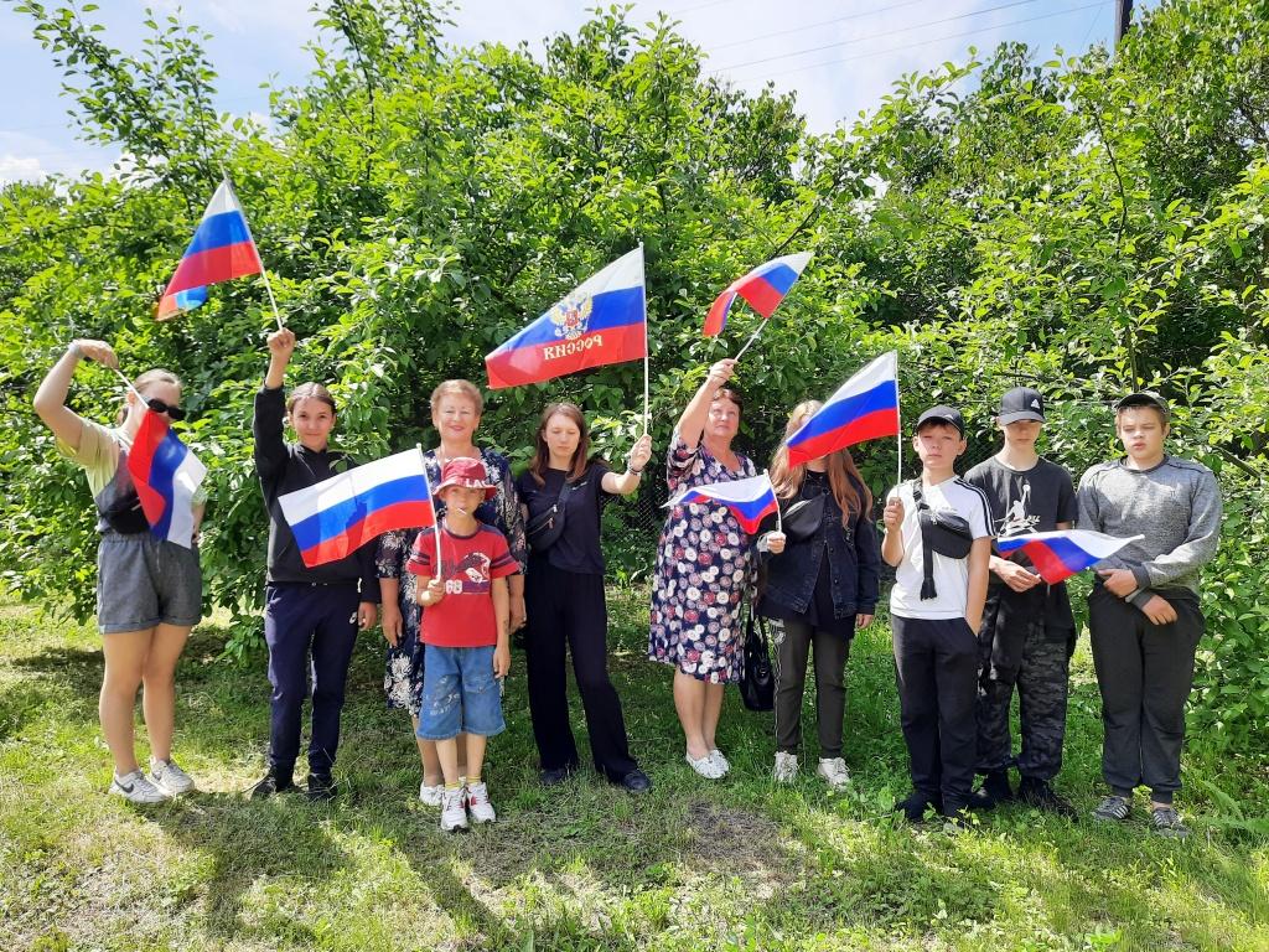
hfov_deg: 69.4
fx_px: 916
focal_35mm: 25
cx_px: 634
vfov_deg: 54.9
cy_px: 476
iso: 20
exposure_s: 1/271
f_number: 2
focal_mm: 4.6
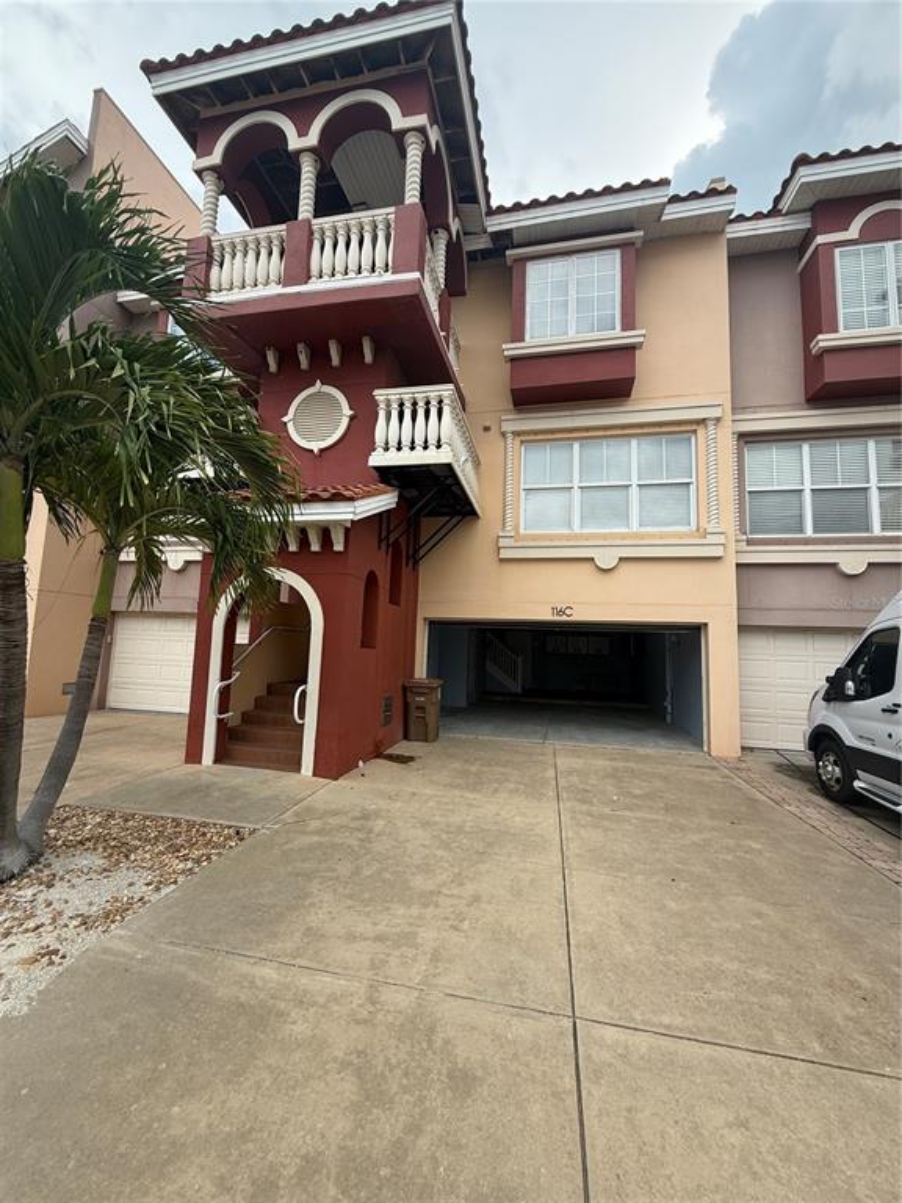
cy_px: 602
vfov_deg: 102.1
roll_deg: -2.5
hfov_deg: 85.7
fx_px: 486
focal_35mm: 14
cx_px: 451
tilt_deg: +7.3
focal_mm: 2.22
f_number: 2.2
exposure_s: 1/451
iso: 50
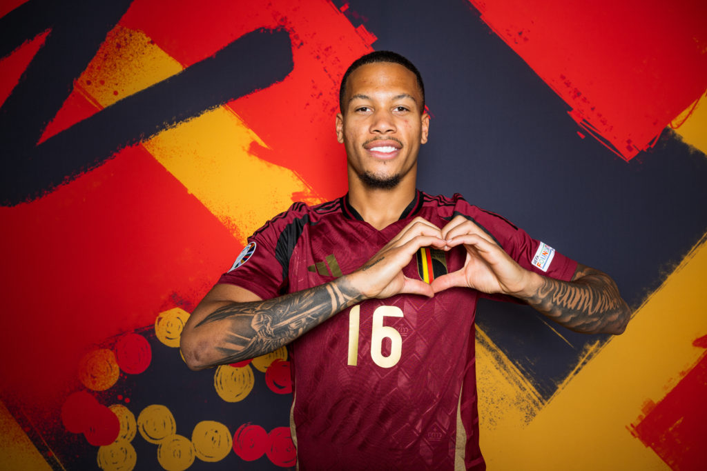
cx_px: 354
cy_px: 236
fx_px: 678
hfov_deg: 55.1
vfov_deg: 38.4
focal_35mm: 34
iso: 200
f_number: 7.1
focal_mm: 34.5
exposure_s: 1/200
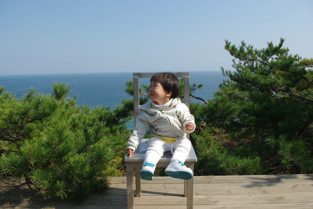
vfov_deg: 42.4
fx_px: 270
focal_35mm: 31
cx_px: 156
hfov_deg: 60.2
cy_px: 104
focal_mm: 21.25
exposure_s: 1/250
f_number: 9.5
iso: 200
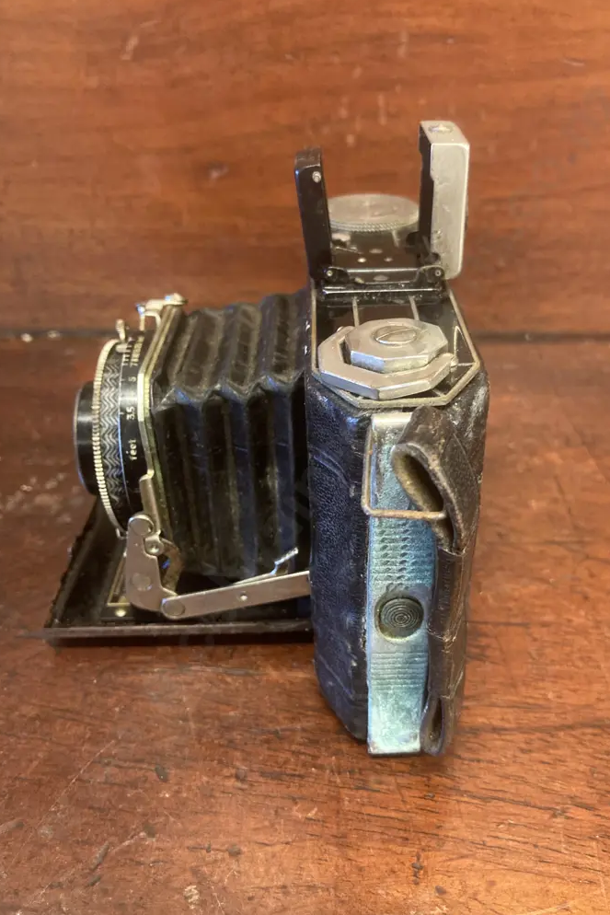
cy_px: 466
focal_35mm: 30
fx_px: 762
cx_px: 328
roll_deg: -0.7
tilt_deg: -31.4
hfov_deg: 43.6
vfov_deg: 61.9
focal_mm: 3.99
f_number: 1.8
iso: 400
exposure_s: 1/25
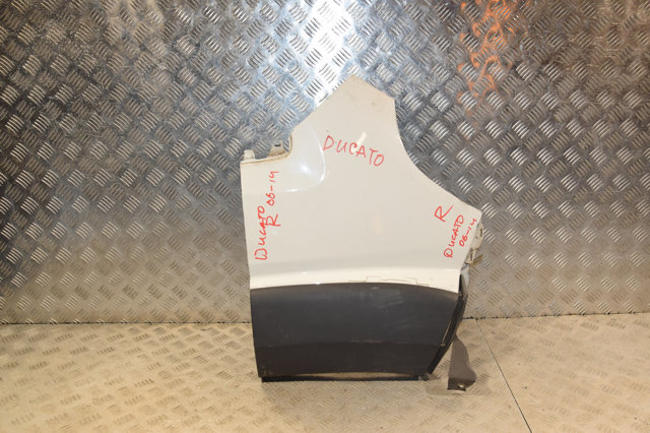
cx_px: 325
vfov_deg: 41.7
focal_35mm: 32
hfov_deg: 59.5
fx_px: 568
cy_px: 216
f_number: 8
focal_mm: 21
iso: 800
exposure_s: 1/200
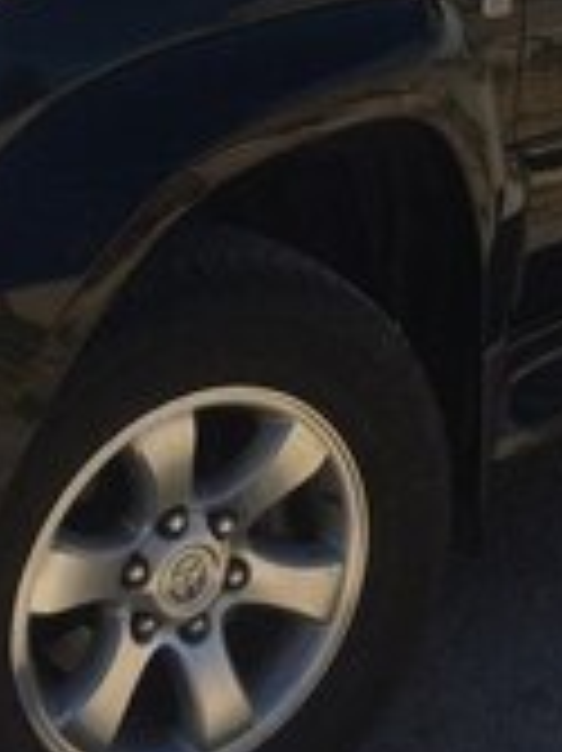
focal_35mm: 86
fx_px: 1864
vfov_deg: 21.2
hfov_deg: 17.1
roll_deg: +0.3
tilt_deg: -10.8
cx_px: 346
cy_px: -158
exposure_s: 1/2564
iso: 32
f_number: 2.2
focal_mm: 4.15
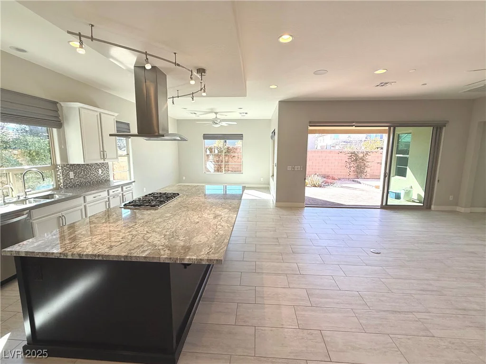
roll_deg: -0.1
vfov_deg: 85.7
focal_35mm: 14
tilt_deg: -7.2
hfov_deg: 102.1
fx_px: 197
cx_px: 243
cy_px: 182
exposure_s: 1/269
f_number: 2.2
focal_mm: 2.22
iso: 64
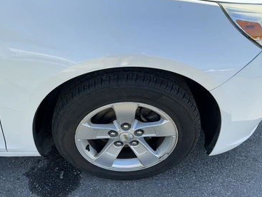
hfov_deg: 58.2
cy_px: 101
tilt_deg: -39.5
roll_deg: -1.4
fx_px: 235
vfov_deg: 45.5
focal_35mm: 31
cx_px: 120
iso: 25
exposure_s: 1/568
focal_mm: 3
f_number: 1.8
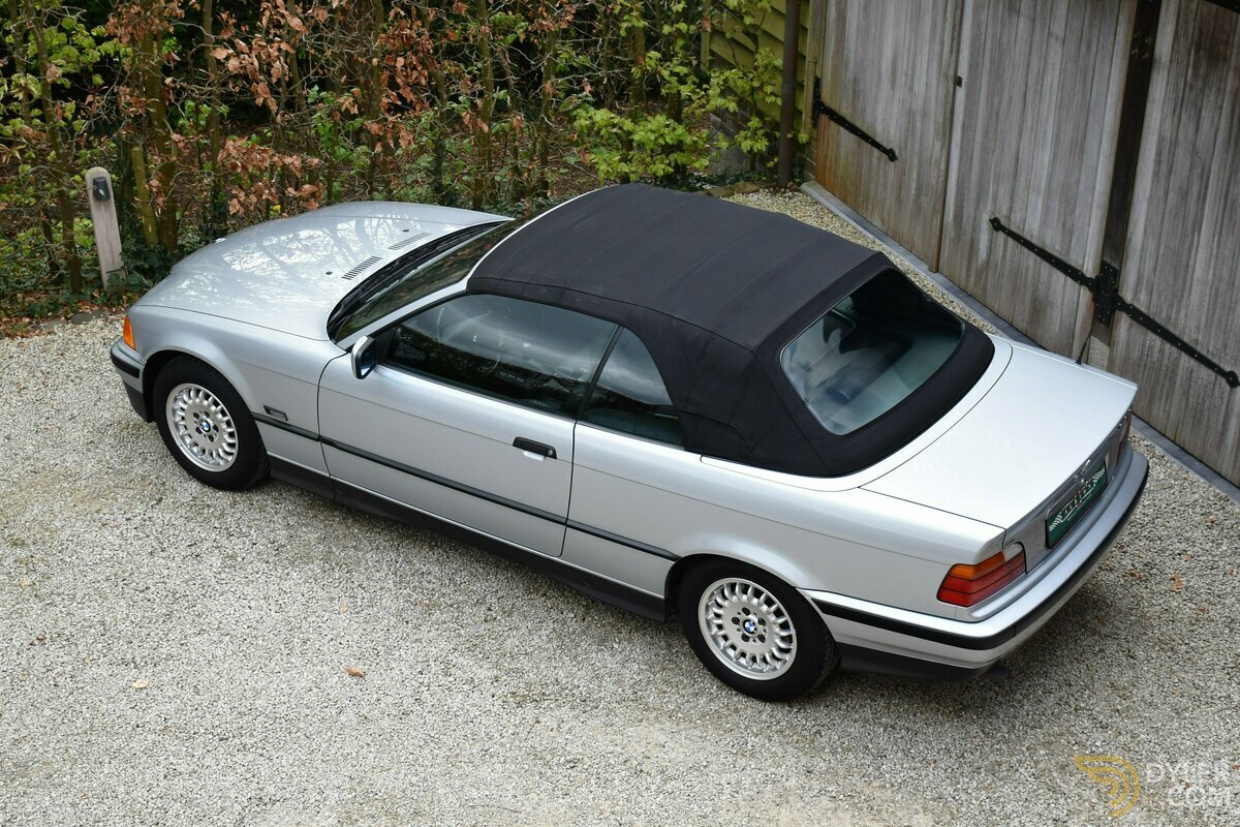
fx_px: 1757
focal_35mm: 51
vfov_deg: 26.5
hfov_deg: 38.9
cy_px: 414
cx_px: 620
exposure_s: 1/250
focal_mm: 34
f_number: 5.6
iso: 280
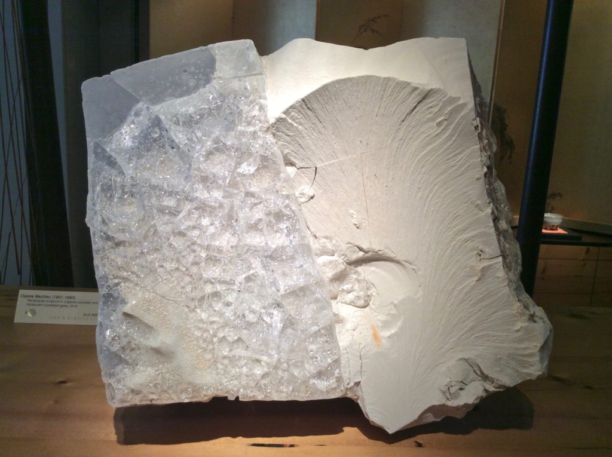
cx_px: 306
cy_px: 228
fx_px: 565
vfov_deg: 44.1
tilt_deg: -13.7
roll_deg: -2.7
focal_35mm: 32
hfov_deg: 56.9
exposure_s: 1/60
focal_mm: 3.3
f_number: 2.4
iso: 40
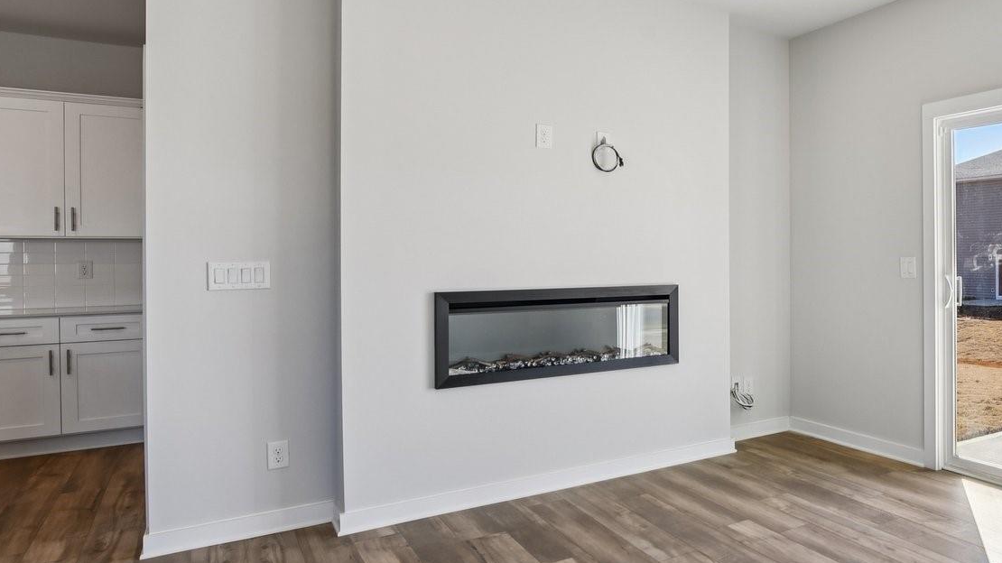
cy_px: 252
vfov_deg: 40.1
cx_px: 860
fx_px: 770
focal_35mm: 29
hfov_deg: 58.6
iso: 200
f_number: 8
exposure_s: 1/200
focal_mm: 15
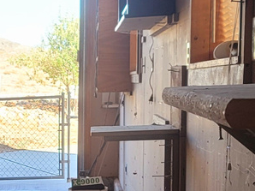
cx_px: -182
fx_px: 950
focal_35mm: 129
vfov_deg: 11.4
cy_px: 196
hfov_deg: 13.9
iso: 40
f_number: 1.8
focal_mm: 7
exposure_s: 1/120
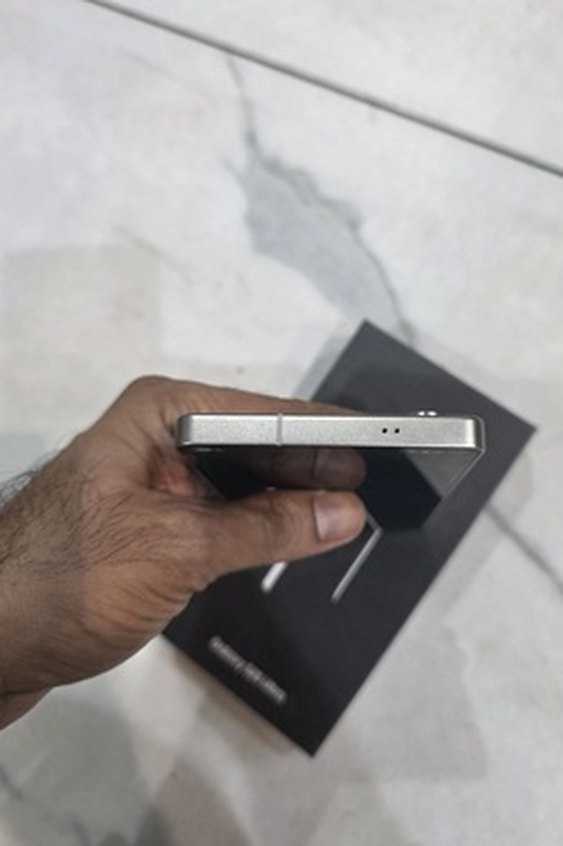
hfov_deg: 44.8
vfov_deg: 63.6
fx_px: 681
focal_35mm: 29
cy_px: 401
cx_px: 329
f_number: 1.7
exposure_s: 1/60.2
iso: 160
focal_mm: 6.3
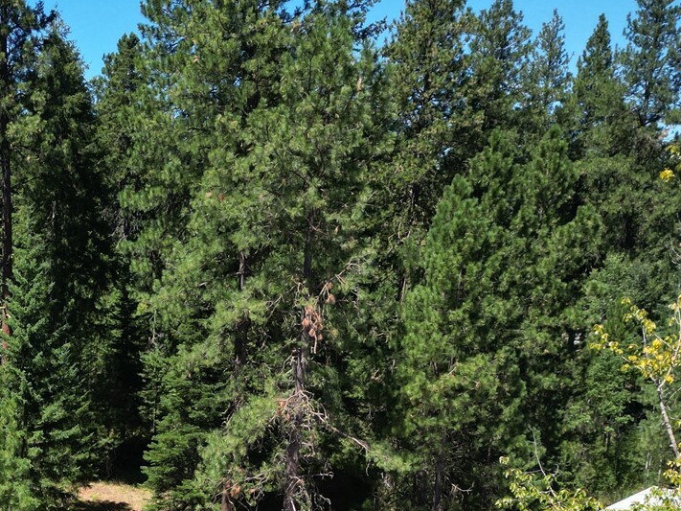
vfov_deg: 25.7
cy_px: 503
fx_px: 1062
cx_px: -8
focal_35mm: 54
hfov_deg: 32.5
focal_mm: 6.72
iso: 100
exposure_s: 1/1600
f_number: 1.7
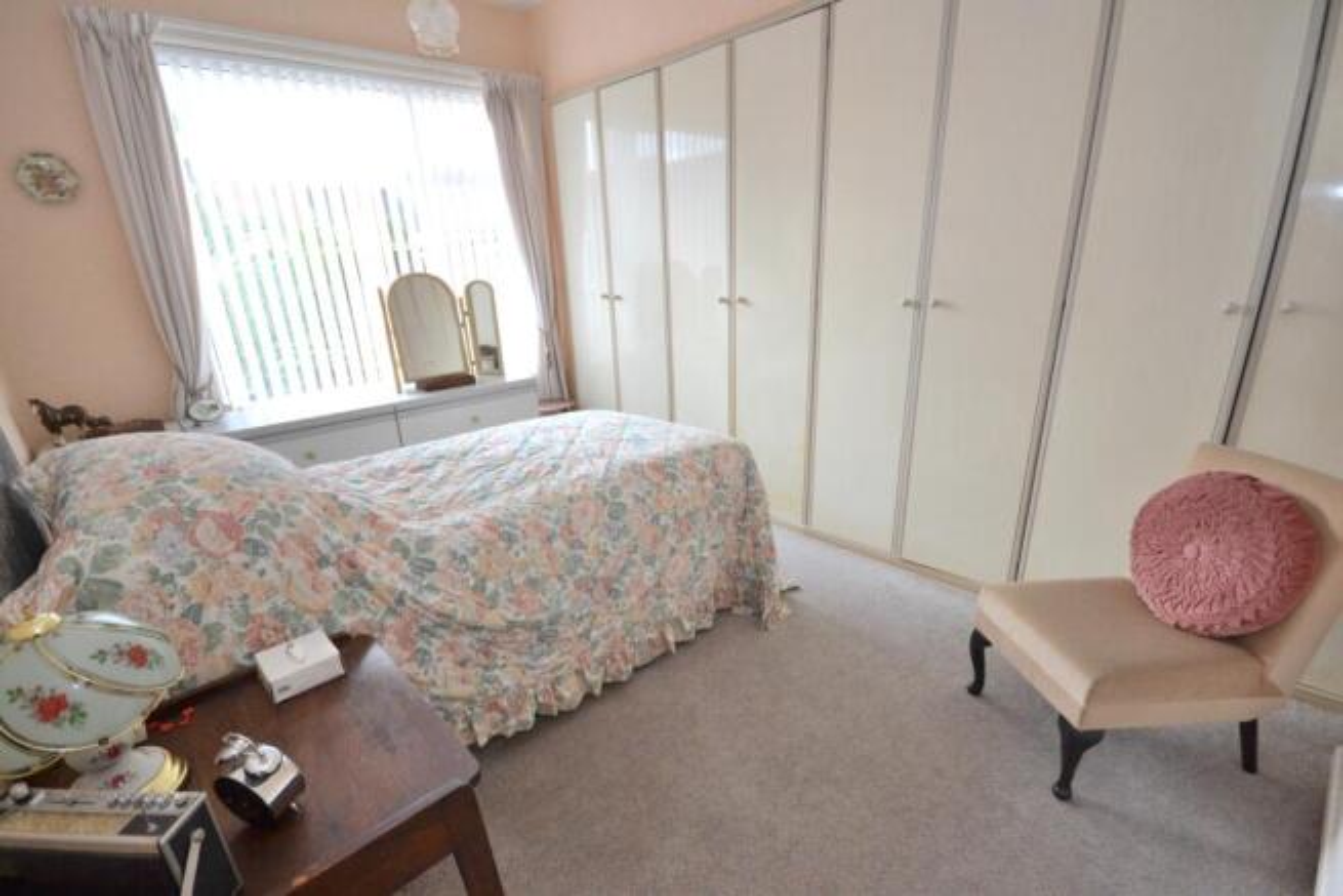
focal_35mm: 15
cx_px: 672
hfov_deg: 100.4
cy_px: 448
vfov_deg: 77.4
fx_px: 560
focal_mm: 10
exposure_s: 1/60
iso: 900
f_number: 4
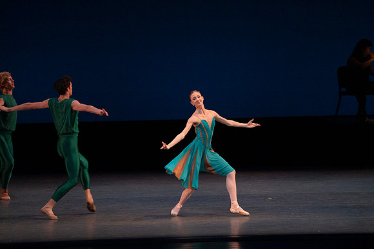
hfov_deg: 7.2
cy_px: 124
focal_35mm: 288
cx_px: 187
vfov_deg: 4.8
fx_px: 2993
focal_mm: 288
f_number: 7.1
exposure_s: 1/400
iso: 8000
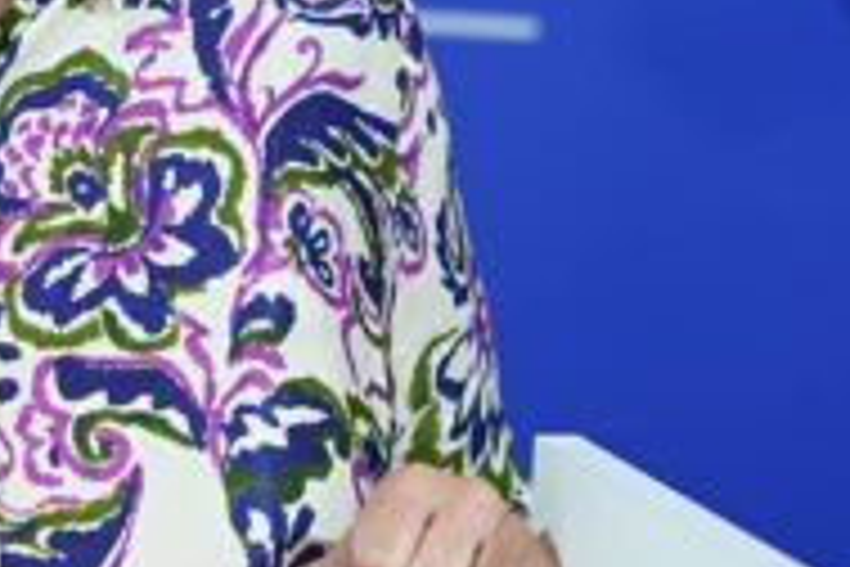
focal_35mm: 270
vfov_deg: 5.1
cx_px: 270
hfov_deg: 7.6
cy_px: -63
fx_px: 6375
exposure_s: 1/30
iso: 180
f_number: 3.5
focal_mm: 85
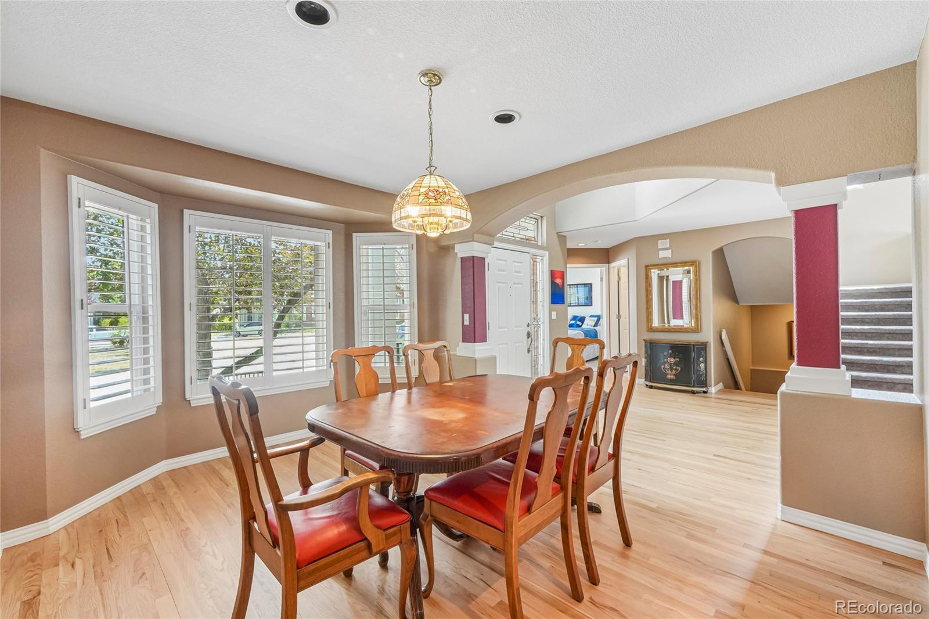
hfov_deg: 100.4
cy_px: 310
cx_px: 464
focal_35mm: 15
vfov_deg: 77.3
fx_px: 387
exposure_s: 1/8
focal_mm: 10
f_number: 8
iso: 800
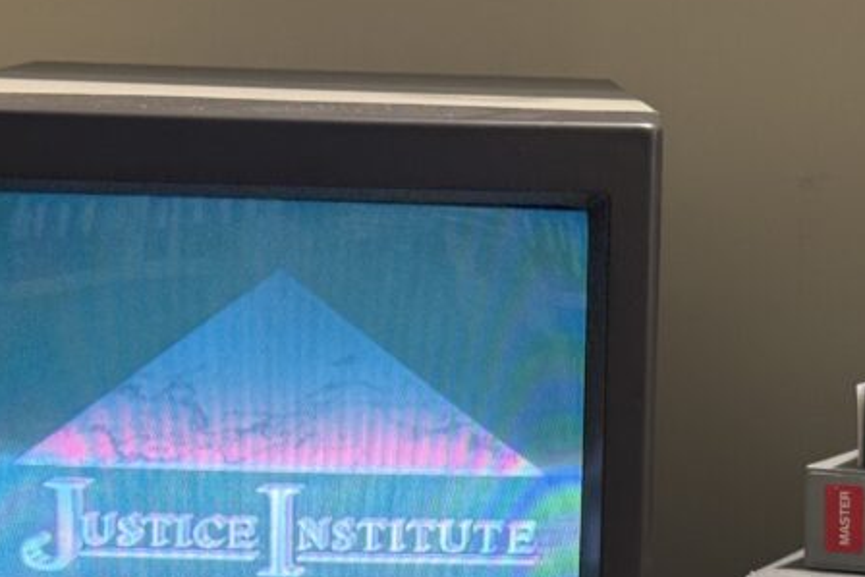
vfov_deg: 11.9
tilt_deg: -12.2
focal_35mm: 114
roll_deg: -1.3
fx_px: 2740
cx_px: 641
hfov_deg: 17.8
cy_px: 589
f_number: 1.78
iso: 160
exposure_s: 1/60
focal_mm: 6.76
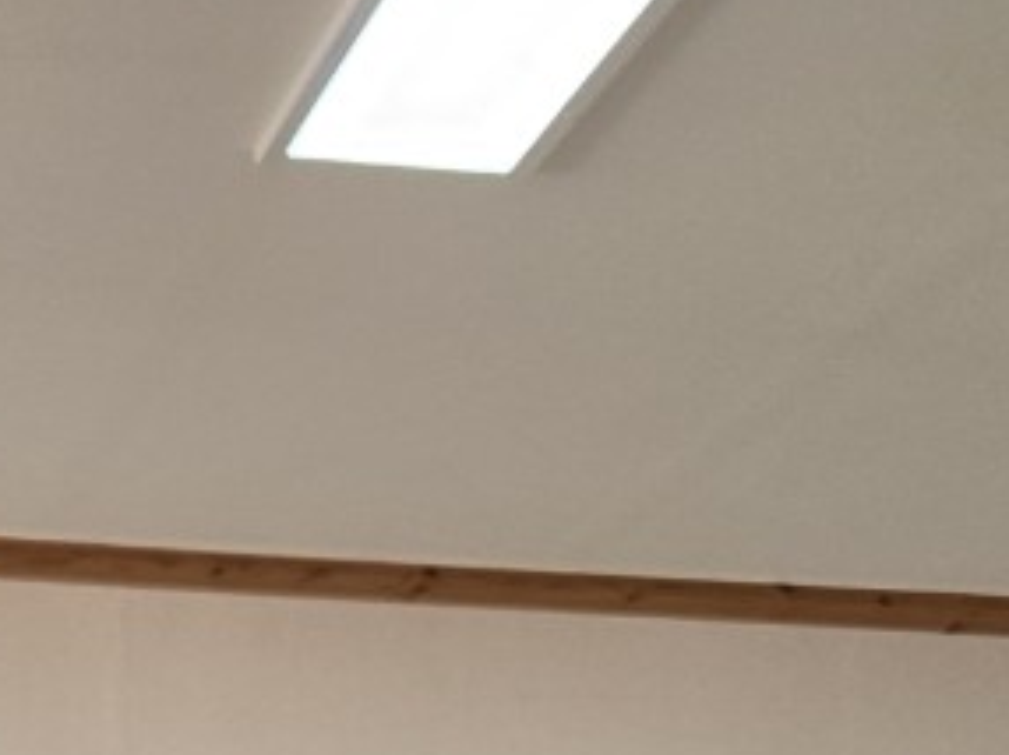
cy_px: 1542
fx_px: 3000
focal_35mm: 103
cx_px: -106
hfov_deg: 18.4
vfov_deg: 12.5
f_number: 1.8
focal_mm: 5.4
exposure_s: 1/182
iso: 125
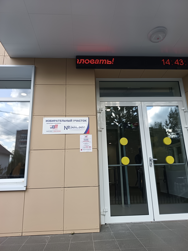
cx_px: 94
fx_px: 174
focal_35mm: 24
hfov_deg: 56.8
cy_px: 126
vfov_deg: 71.6
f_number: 1.75
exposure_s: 1/130
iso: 100
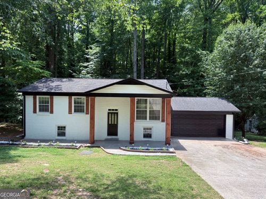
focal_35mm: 24
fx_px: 184
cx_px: 133
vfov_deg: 56.8
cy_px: 100
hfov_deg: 71.6
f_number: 1.78
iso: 80
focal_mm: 6.76
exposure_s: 1/967
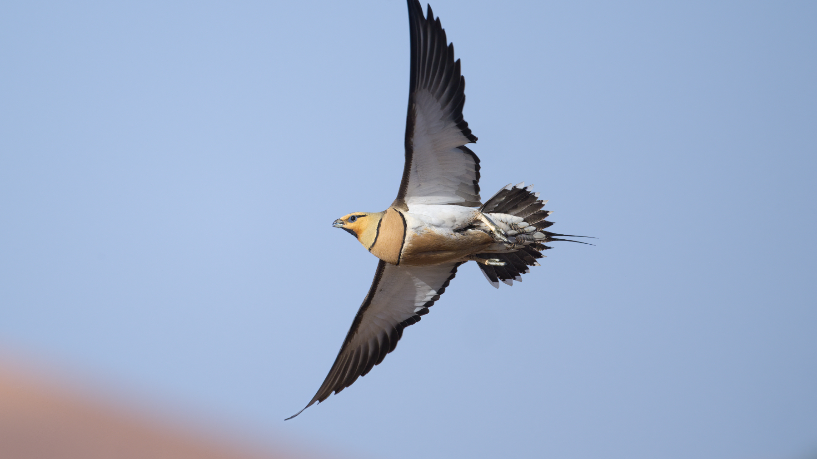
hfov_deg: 2.5
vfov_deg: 1.4
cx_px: 408
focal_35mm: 881
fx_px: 19084
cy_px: 199
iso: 1000
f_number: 9
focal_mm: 840
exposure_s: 1/4000
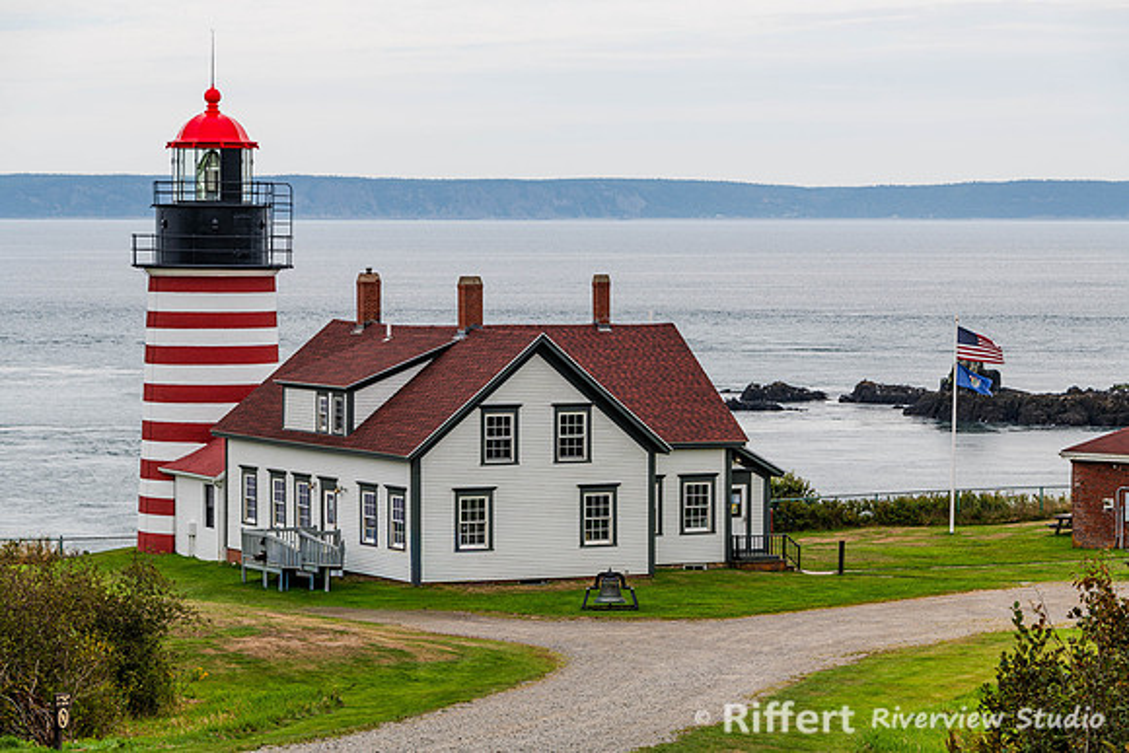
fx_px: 3941
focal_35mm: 126
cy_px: 376
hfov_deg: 16.3
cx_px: 564
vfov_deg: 10.9
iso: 72
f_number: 8
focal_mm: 122
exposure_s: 1/250
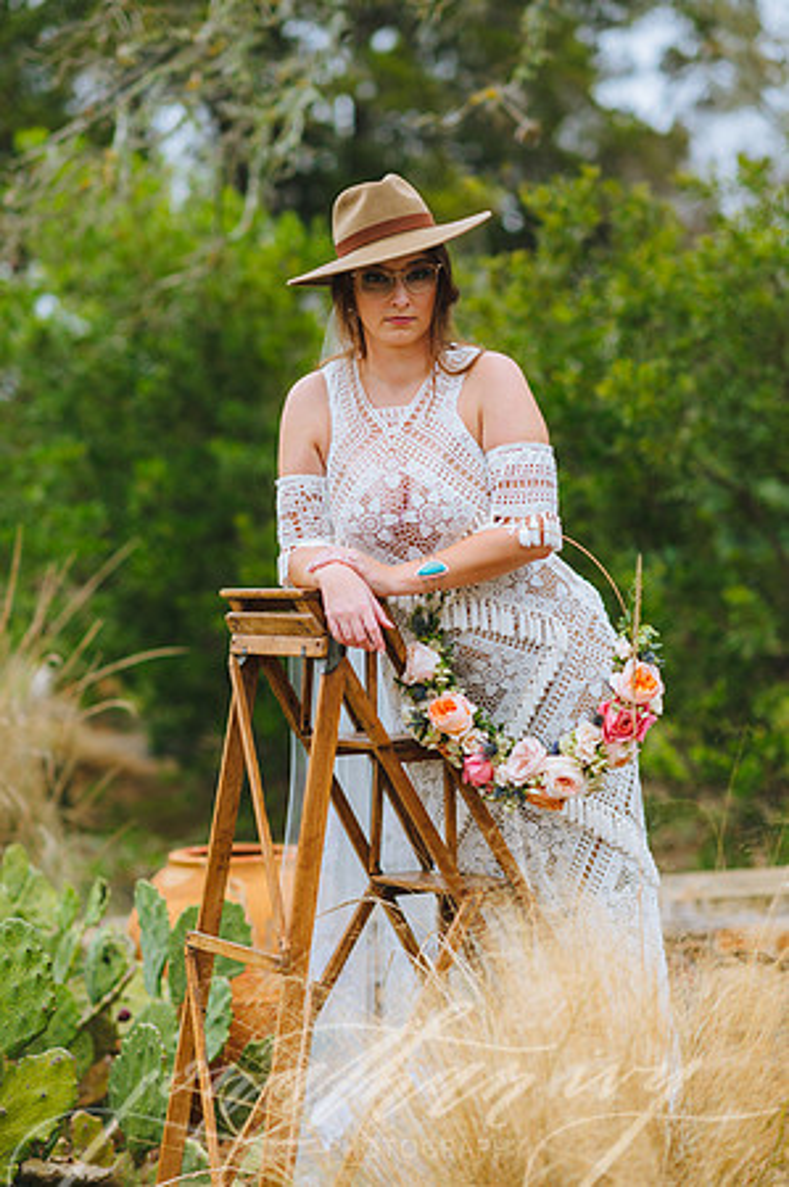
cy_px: 594
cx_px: 394
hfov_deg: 16.0
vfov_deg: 23.9
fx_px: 2801
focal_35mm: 85
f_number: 2
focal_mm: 85
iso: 320
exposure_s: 1/1000
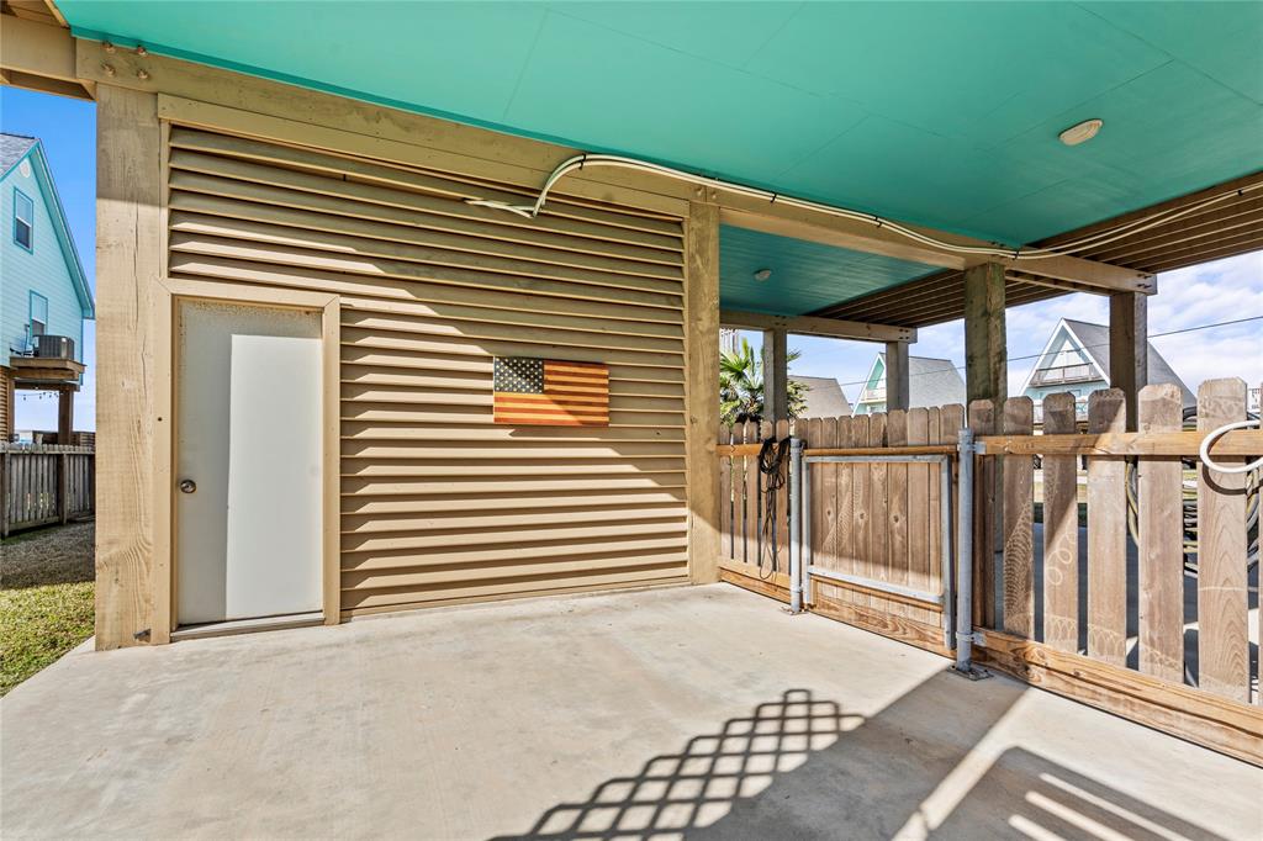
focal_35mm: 16
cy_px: 420
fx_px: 561
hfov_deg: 96.8
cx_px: 632
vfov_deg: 73.7
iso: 250
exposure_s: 1/160
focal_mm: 16
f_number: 9
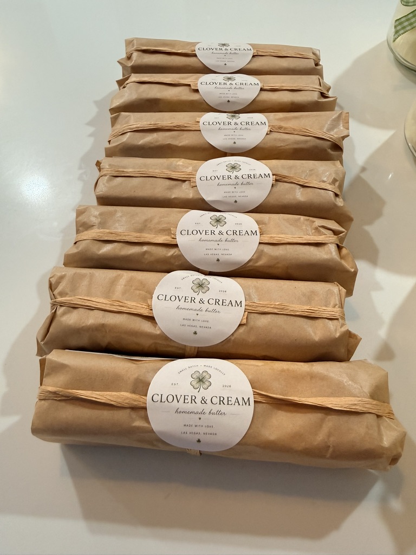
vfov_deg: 71.6
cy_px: 278
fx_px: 385
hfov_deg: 56.8
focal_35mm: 24
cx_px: 208
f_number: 2.2
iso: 200
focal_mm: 2.22
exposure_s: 1/60
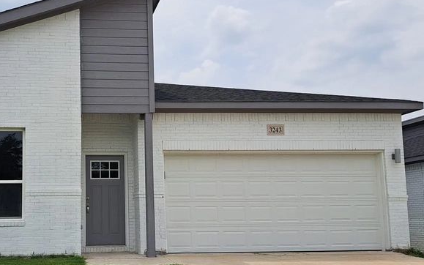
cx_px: 114
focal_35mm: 45
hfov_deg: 43.2
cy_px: 160
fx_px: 520
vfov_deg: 28.5
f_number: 1.8
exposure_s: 1/2445
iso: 50
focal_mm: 5.23
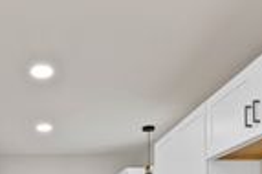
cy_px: 233
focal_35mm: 42
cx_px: 44
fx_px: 305
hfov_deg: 43.7
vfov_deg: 26.4
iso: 640
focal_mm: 12
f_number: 9
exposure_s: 1/2
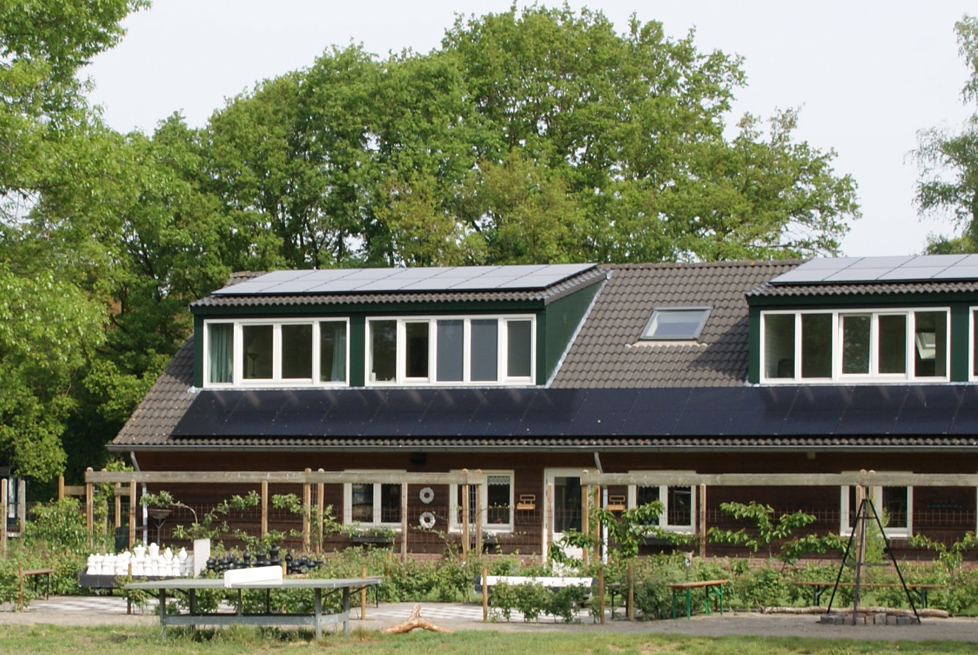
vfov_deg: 11.2
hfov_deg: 16.7
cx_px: 276
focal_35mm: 122
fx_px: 3323
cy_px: 445
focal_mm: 35
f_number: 10
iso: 100
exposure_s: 1/80
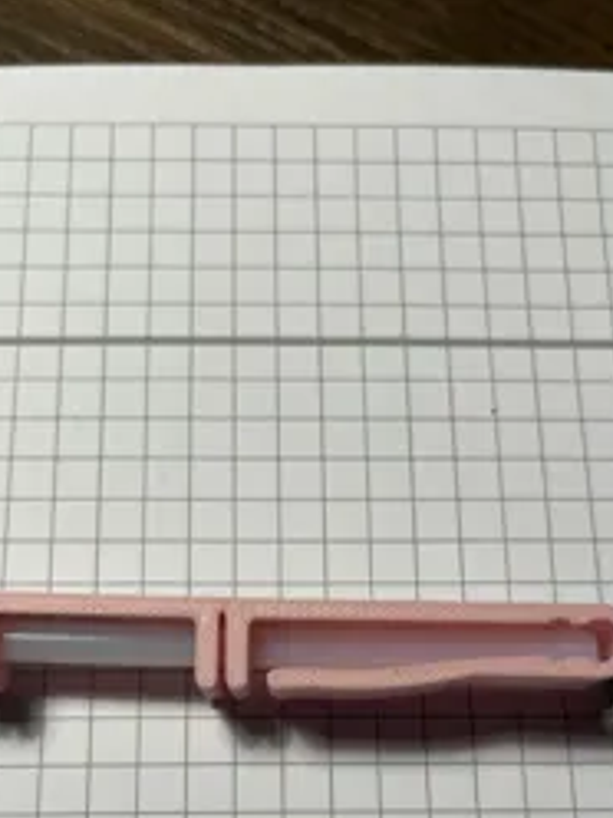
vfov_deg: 42.7
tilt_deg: -73.2
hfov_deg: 34.3
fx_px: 992
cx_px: 274
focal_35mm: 42
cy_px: 656
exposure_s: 1/100
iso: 64
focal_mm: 5.1
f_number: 1.6
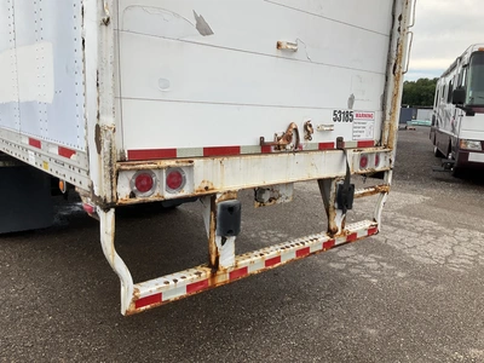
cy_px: 182
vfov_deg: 48.2
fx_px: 405
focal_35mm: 29
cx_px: 242
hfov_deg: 61.7
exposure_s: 1/1055
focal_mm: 3
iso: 25
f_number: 1.8
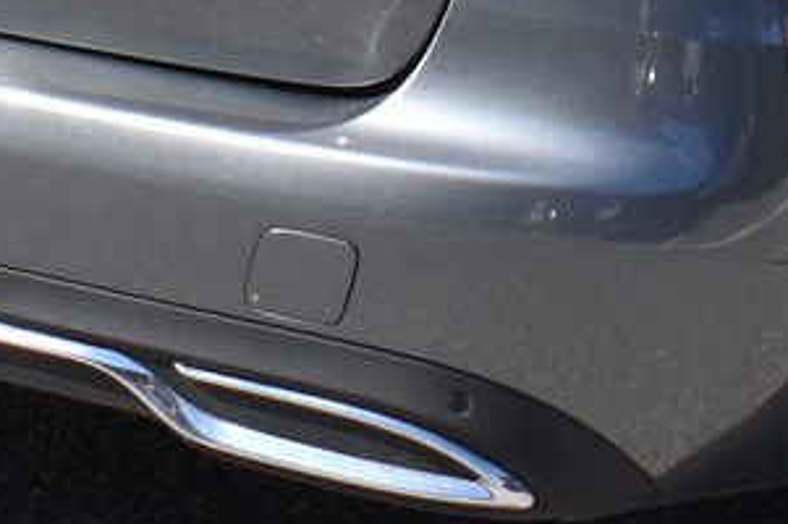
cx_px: 600
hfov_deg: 10.6
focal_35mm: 194
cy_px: -524
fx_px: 4242
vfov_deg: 6.8
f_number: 8
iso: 200
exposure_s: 1/500
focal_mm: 24
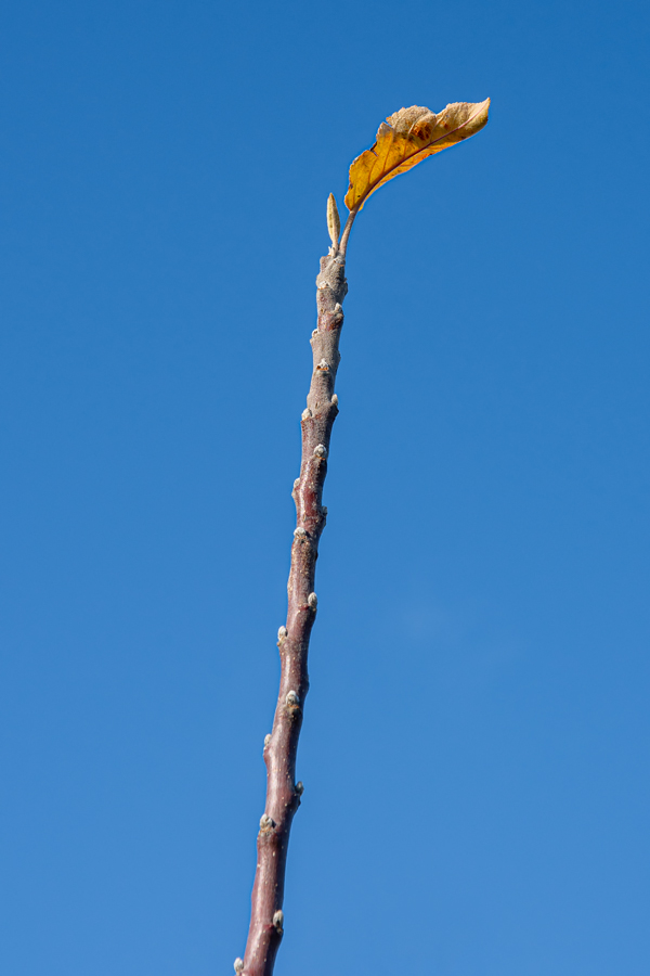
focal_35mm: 105
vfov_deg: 19.5
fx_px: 2844
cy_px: 488
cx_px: 325
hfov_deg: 13.0
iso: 200
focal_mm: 70
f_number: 10
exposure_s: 1/250
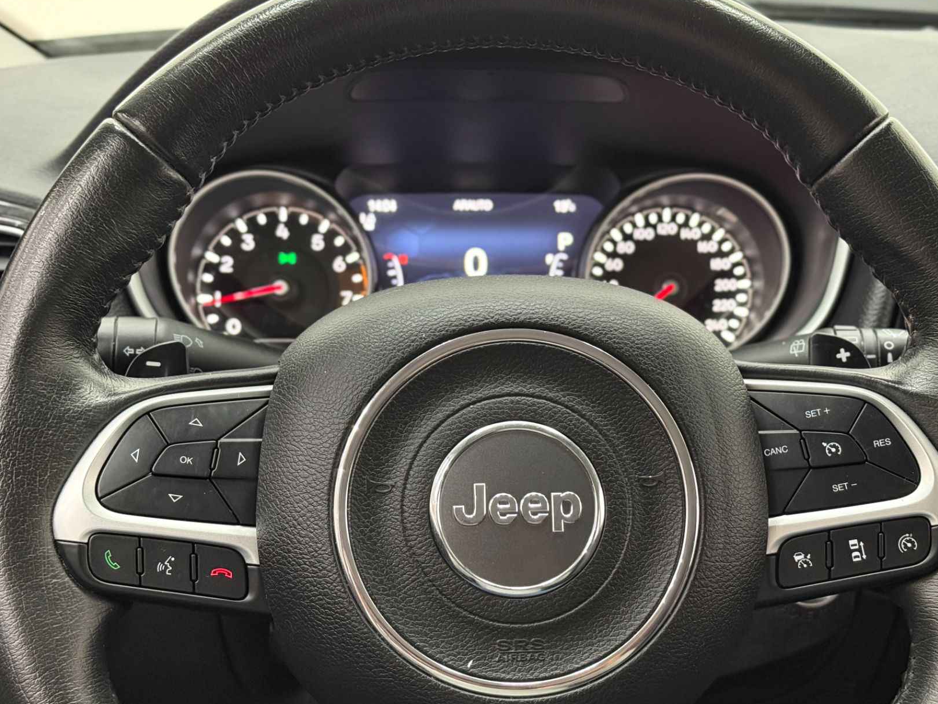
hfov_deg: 33.8
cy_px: 355
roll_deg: -1.8
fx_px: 1545
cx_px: 510
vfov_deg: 25.7
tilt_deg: -15.3
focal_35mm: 57
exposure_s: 1/30
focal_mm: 6.76
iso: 400
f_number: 1.78
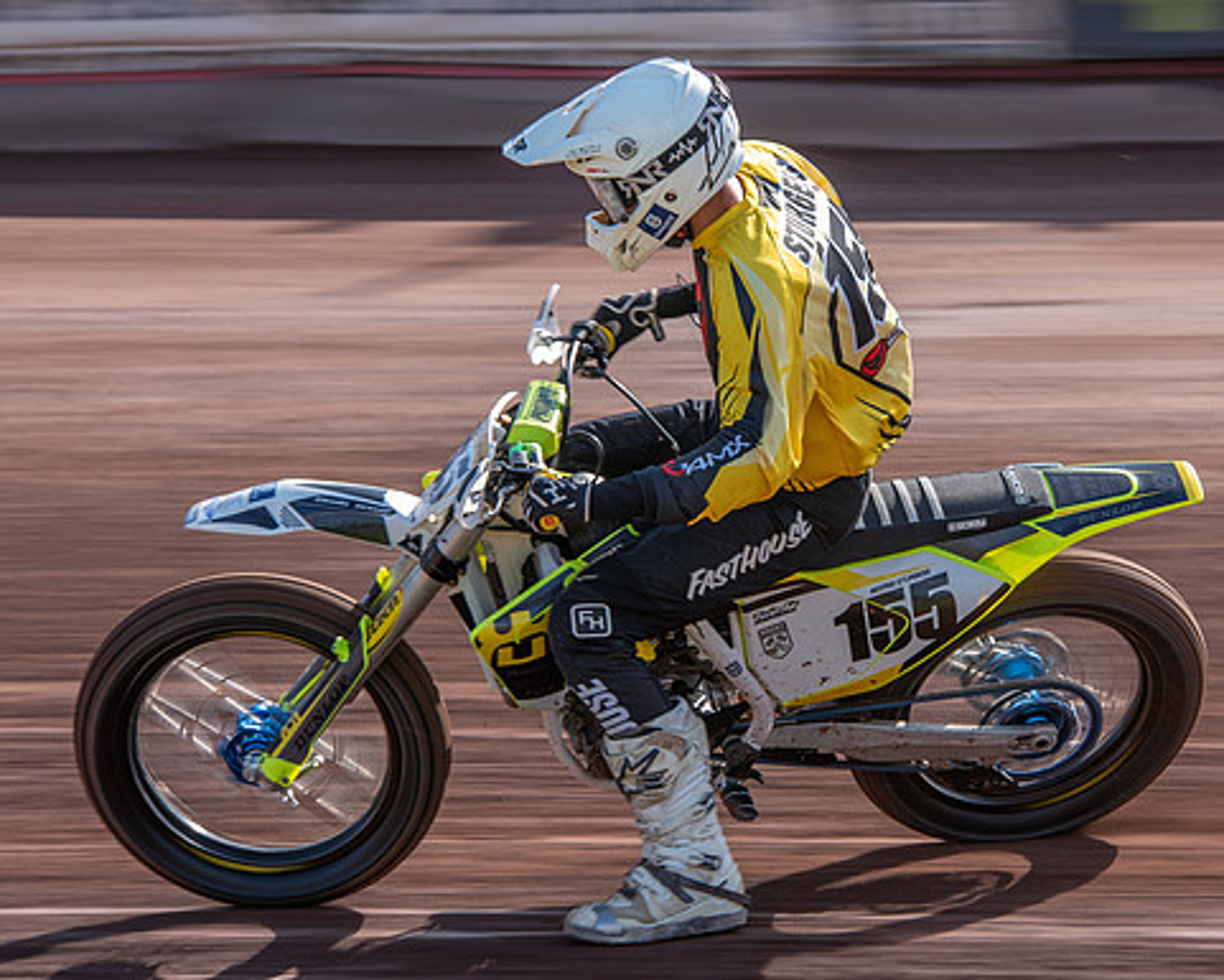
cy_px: 383
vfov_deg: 8.0
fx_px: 6993
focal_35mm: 193
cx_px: 827
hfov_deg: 10.0
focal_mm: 140
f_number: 8
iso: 100
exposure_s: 1/100
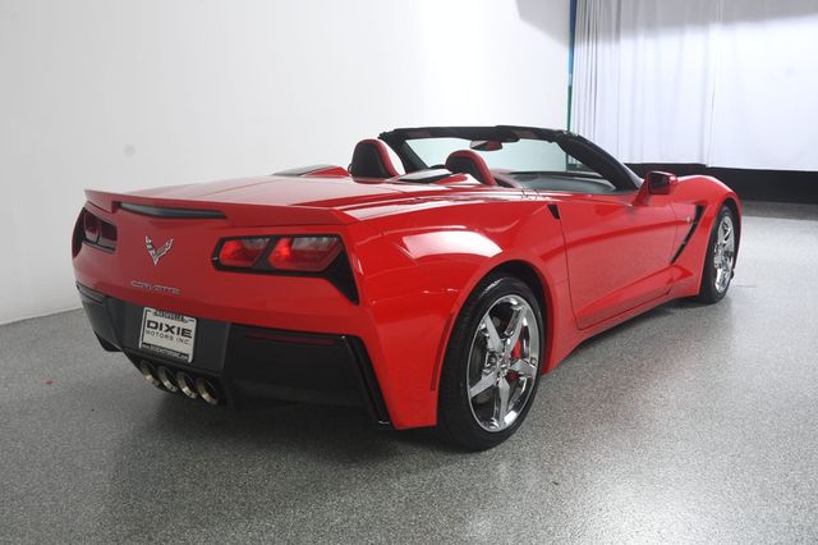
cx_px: 409
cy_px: 272
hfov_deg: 53.2
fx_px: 818
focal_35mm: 36
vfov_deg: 36.8
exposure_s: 1/160
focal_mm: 24
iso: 100
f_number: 8
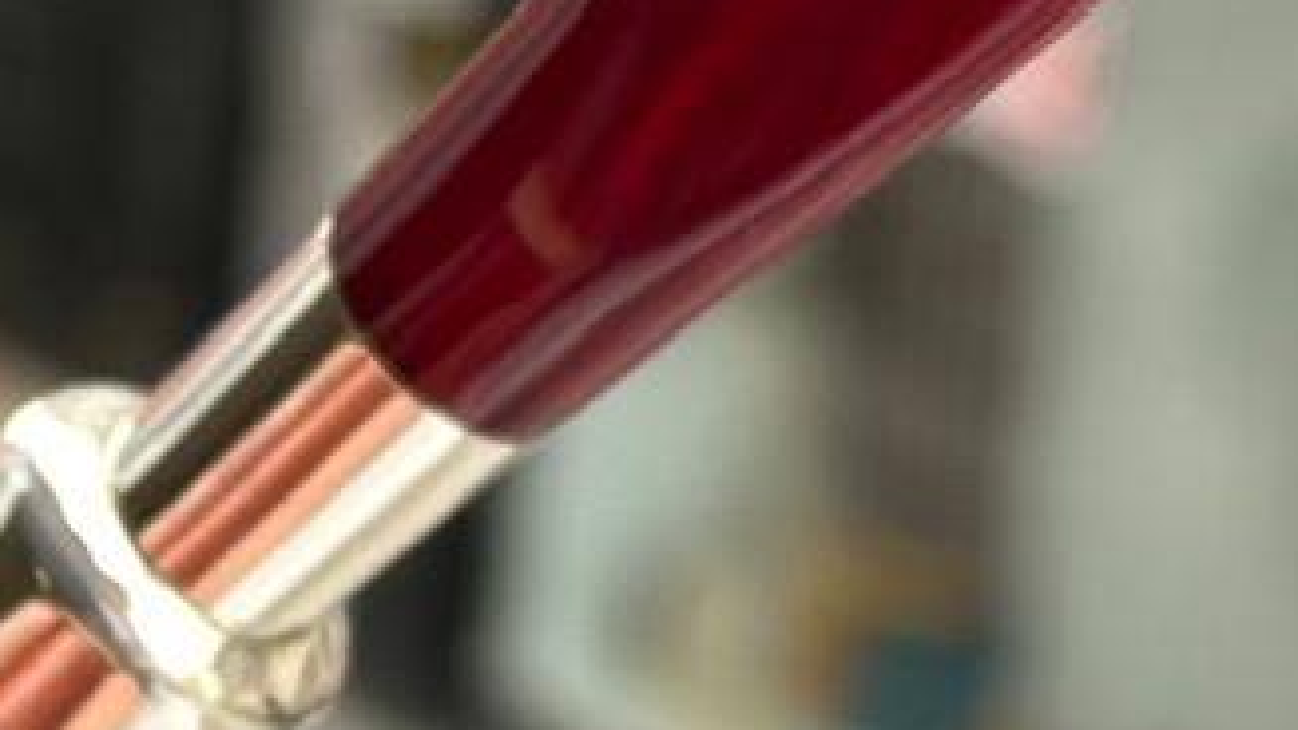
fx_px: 7056
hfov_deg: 10.4
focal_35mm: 205
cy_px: 805
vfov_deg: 5.9
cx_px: -135
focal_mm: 6.86
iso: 64
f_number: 1.78
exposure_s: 1/779
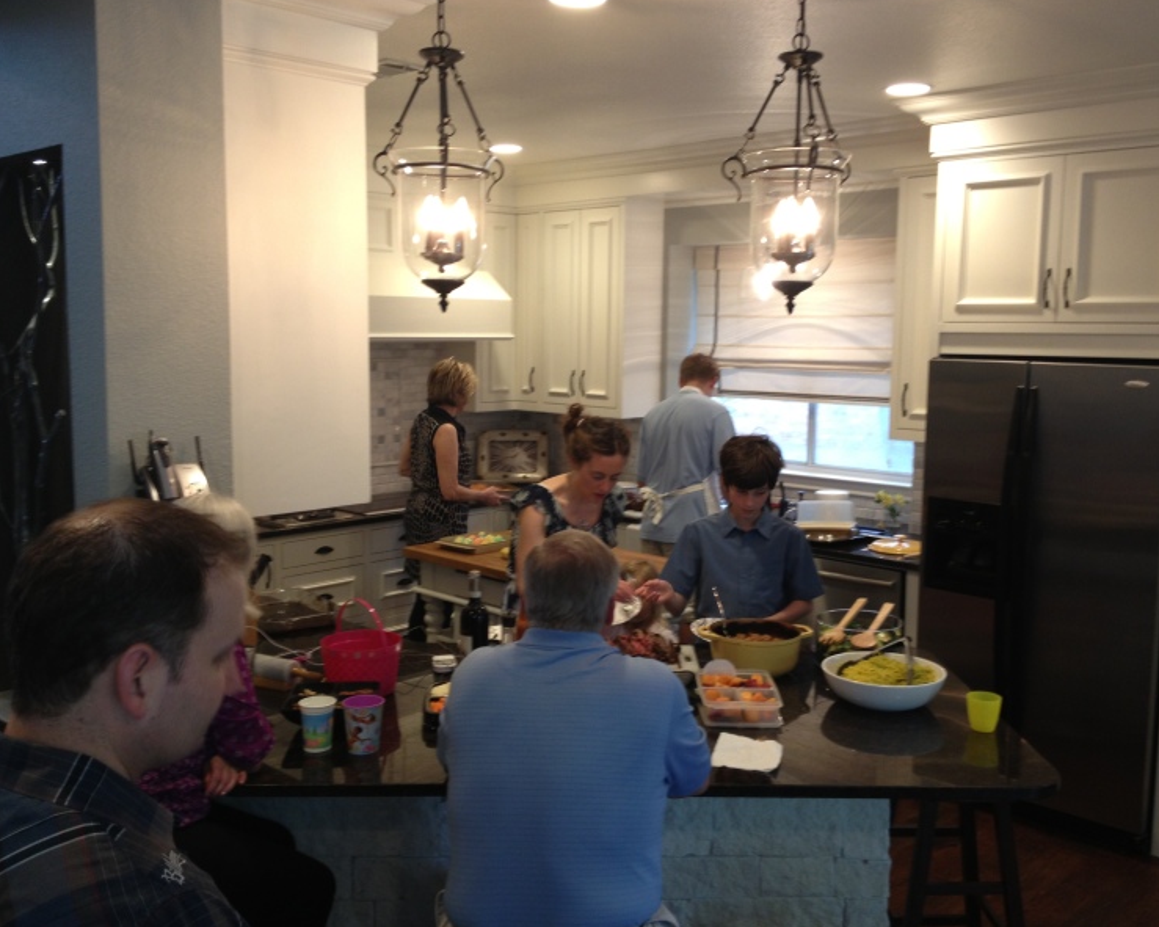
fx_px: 1269
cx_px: 612
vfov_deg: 40.1
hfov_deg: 49.1
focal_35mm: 37
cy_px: 463
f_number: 2.4
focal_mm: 4.28
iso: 64
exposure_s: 1/20
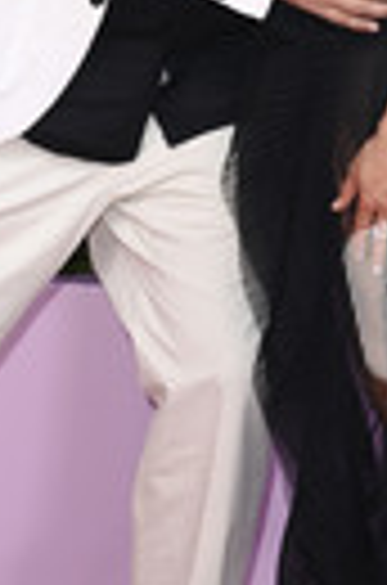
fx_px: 3096
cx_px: 166
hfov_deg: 7.2
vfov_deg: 10.7
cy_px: 50
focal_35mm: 191
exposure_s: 1/250
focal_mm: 62
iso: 500
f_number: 6.3
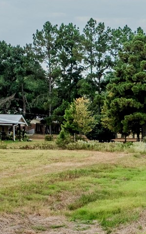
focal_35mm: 108
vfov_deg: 18.7
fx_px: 688
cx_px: 164
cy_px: 238
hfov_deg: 11.9
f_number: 2.8
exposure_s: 1/320
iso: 130
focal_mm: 12.29
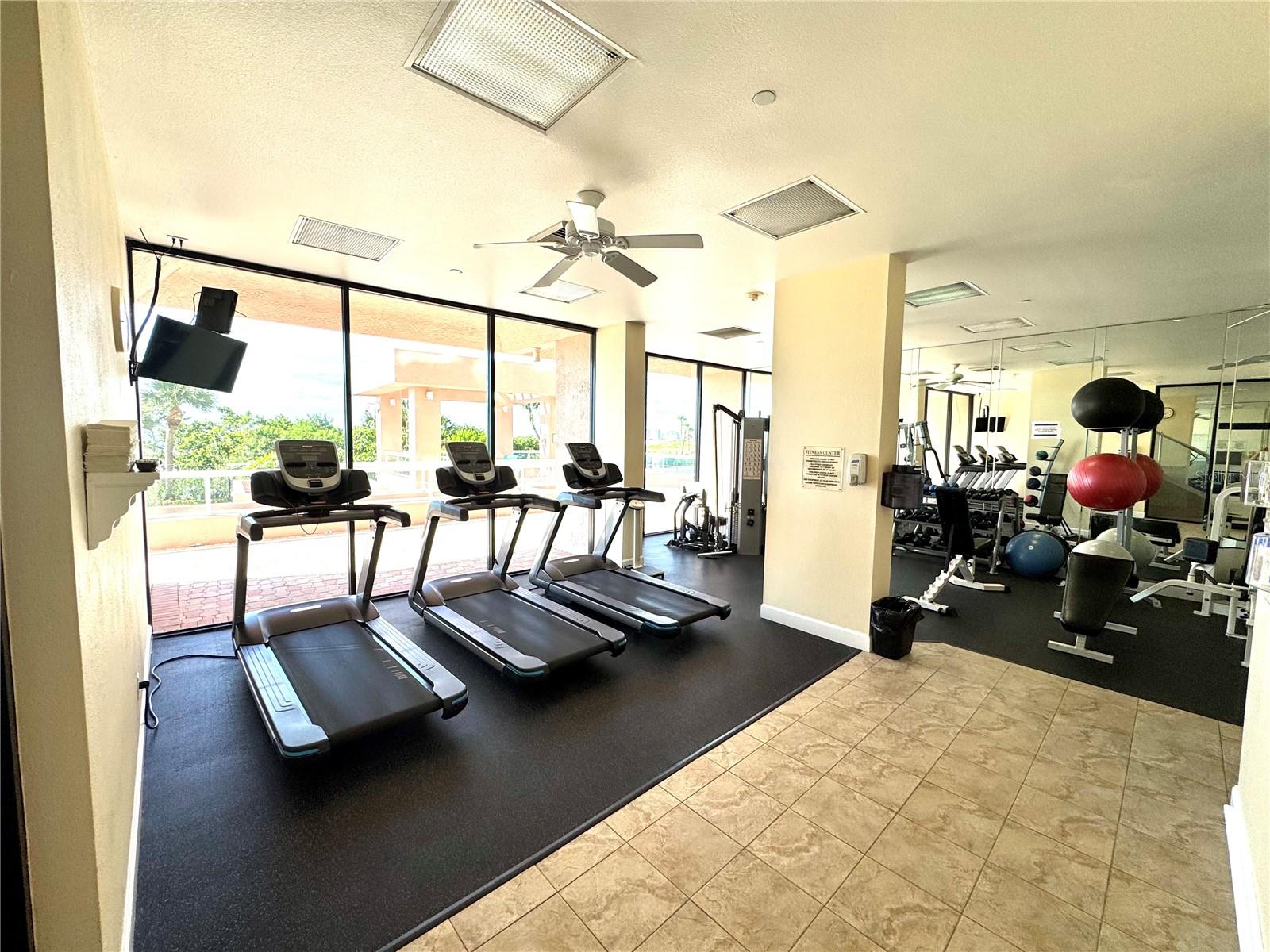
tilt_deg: -4.5
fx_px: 514
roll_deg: -0.6
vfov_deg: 85.7
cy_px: 476
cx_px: 635
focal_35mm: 14
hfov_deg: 102.1
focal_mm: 2.22
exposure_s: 1/279
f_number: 2.2
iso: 40
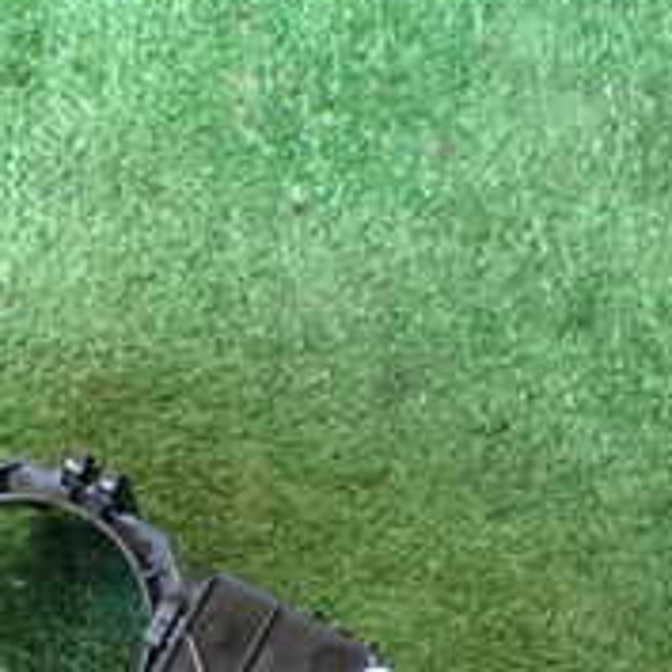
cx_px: 137
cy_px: 494
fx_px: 1977
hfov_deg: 19.1
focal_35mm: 90
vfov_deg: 19.2
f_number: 2.3
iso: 800
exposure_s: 1/60
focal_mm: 5.4
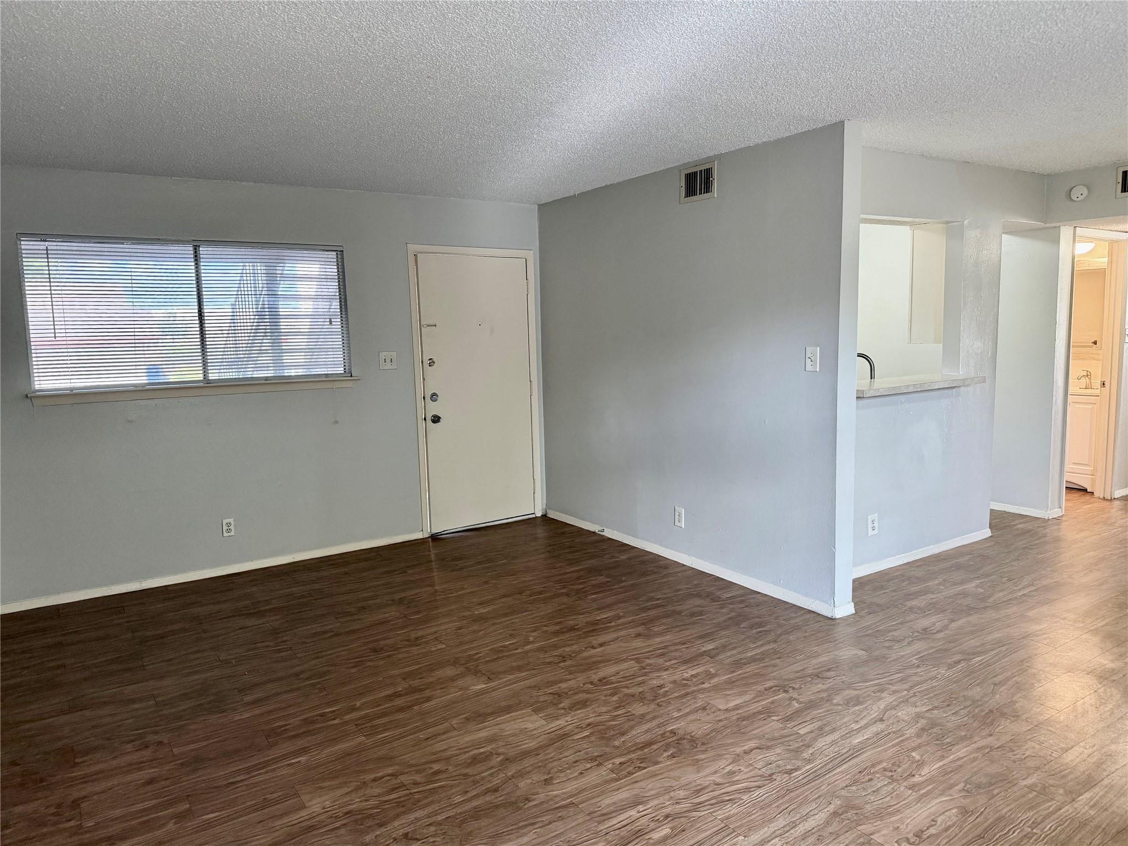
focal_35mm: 24
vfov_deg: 56.8
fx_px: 782
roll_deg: +1.7
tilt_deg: -7.0
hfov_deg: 71.6
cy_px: 423
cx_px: 564
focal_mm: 6.76
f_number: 1.78
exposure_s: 1/60
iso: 250
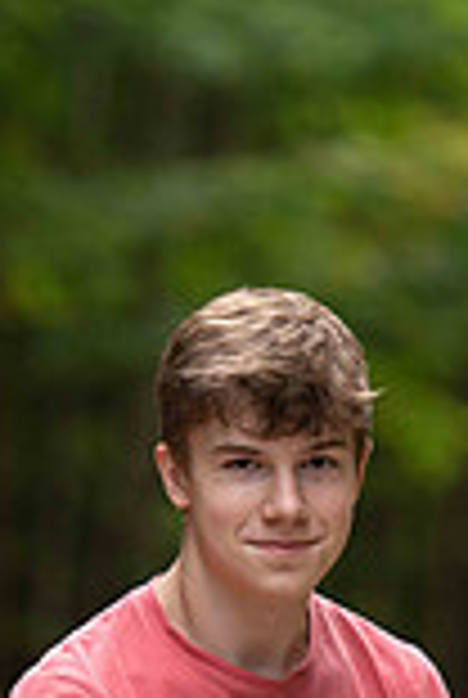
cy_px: 793
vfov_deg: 5.2
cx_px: 333
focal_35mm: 391
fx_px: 7590
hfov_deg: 3.5
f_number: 2.8
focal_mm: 135
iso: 500
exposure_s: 1/320
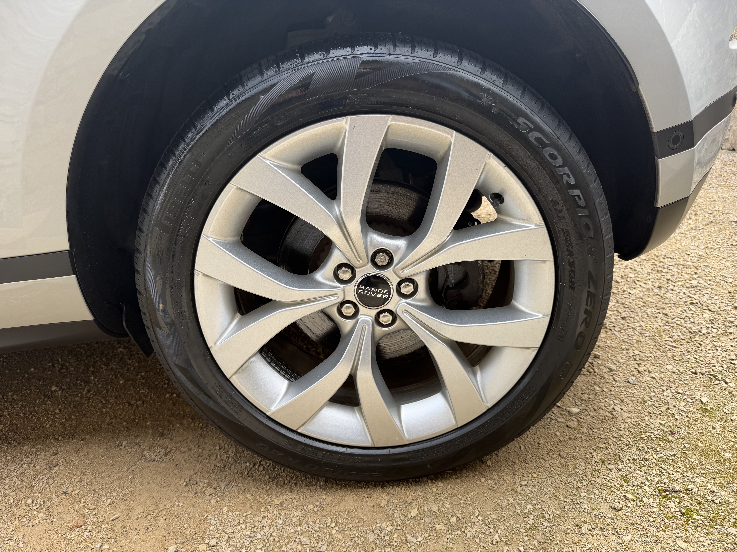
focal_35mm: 24
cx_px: 368
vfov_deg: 56.8
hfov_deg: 71.6
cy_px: 276
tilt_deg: -21.5
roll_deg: +8.0
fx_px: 511
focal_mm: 6.76
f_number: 1.78
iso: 80
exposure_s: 1/898
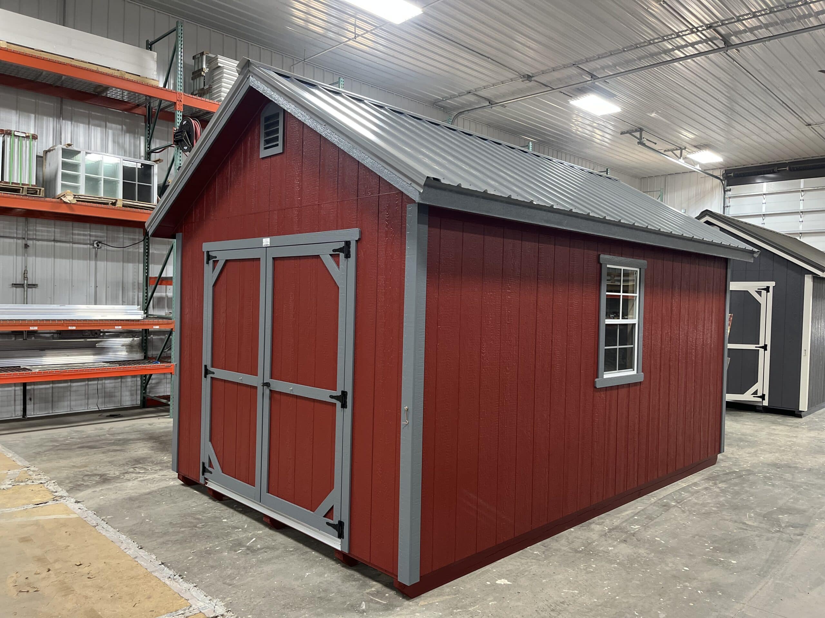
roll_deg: -1.4
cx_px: 412
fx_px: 620
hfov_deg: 67.3
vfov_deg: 53.1
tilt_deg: -1.0
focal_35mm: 26
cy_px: 309
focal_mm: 5.1
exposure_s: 1/60
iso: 200
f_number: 1.6
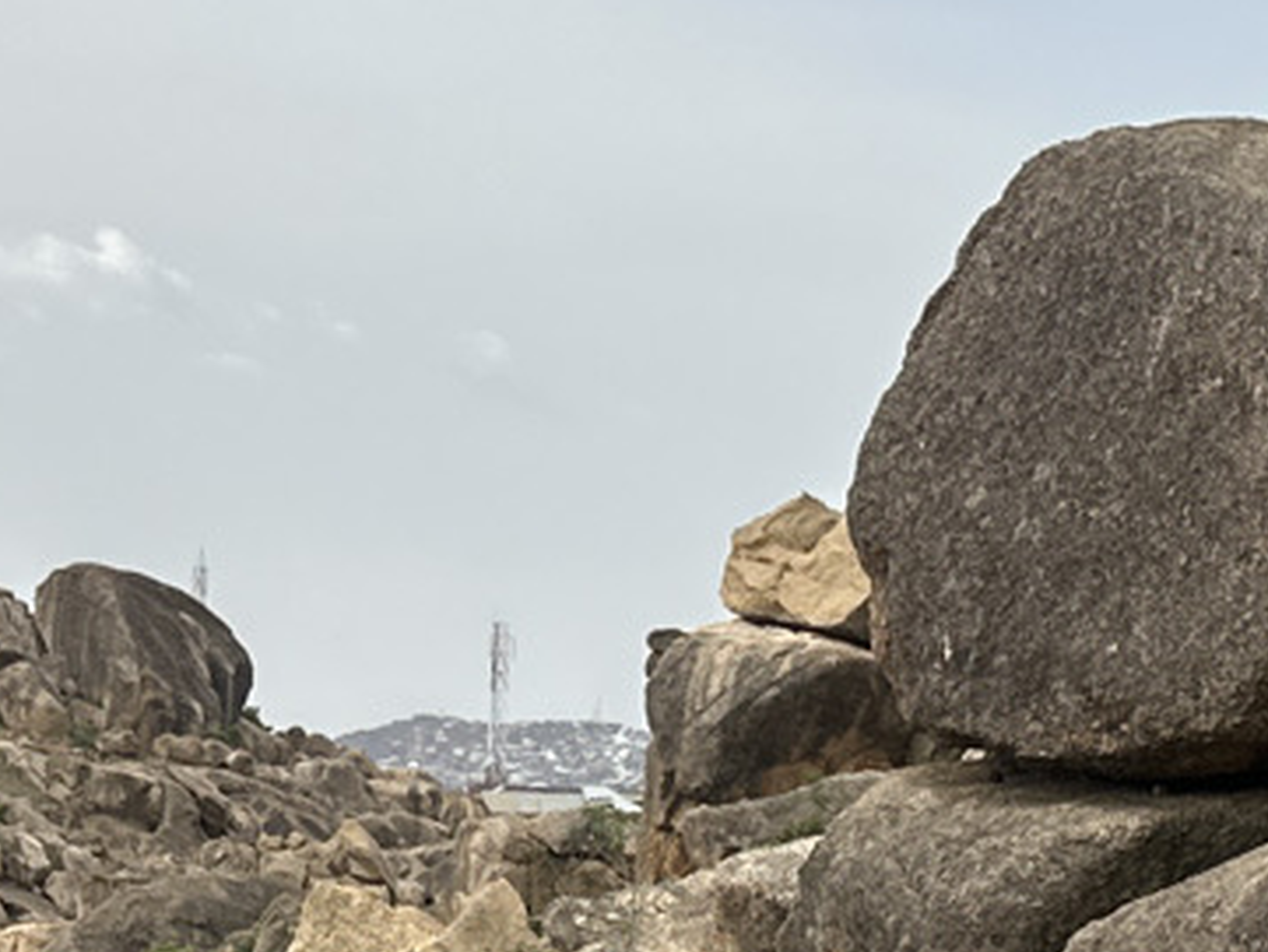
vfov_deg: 11.0
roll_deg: -1.8
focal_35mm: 133
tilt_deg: -5.6
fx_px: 4873
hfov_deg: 14.8
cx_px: 594
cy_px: 1110
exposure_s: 1/4184
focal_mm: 6.86
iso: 80
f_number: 1.78
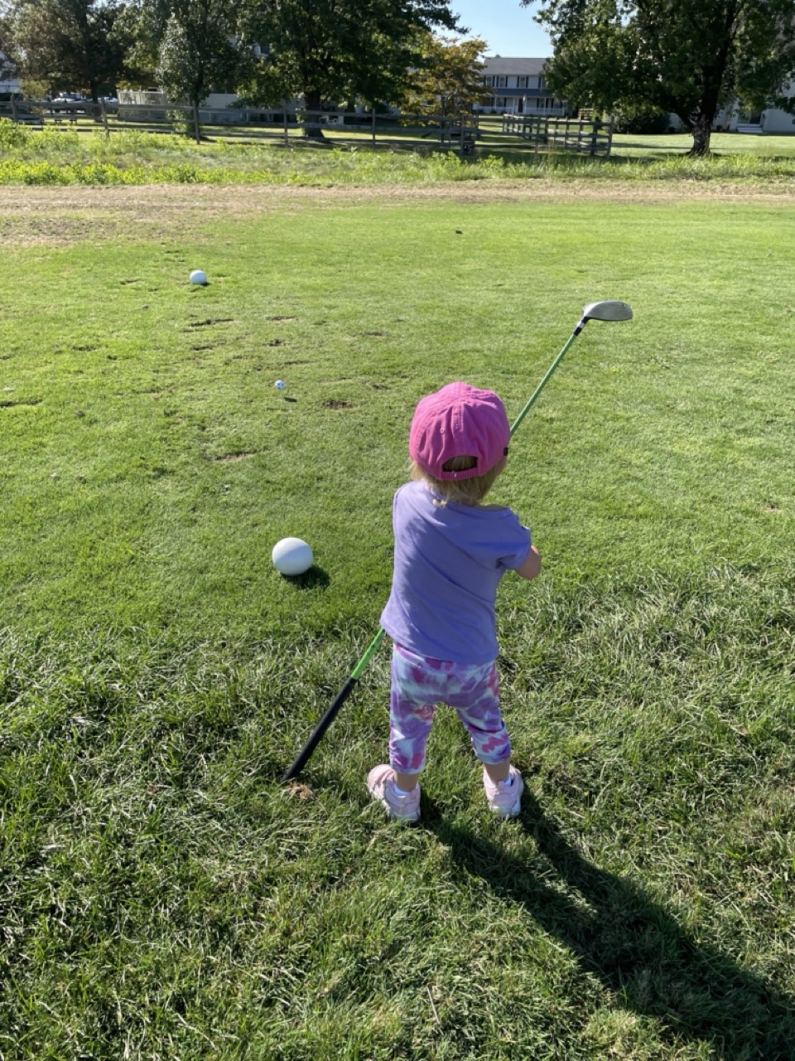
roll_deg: -1.3
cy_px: 530
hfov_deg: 53.1
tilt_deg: -27.5
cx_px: 398
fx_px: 796
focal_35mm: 26
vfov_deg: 67.3
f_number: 1.6
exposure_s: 1/1511
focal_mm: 4.2
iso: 32
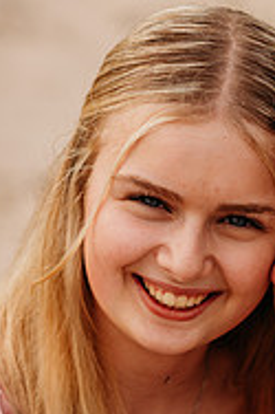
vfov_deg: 10.0
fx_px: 2342
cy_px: 443
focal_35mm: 204
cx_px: 268
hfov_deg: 6.7
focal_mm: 85
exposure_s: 1/1000
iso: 200
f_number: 2.8
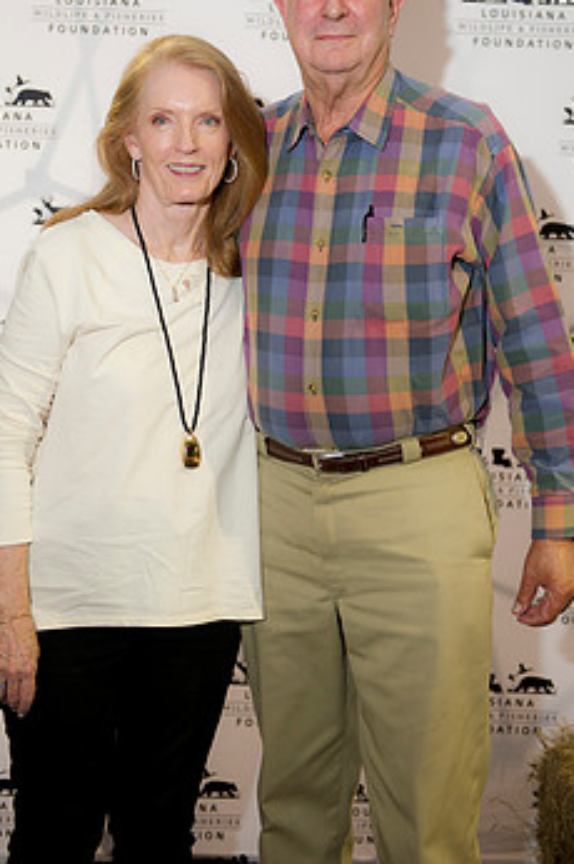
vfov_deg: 30.8
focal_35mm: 65
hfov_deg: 20.9
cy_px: 317
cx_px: 296
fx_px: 1558
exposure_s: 1/100
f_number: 3.2
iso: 800
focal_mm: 50
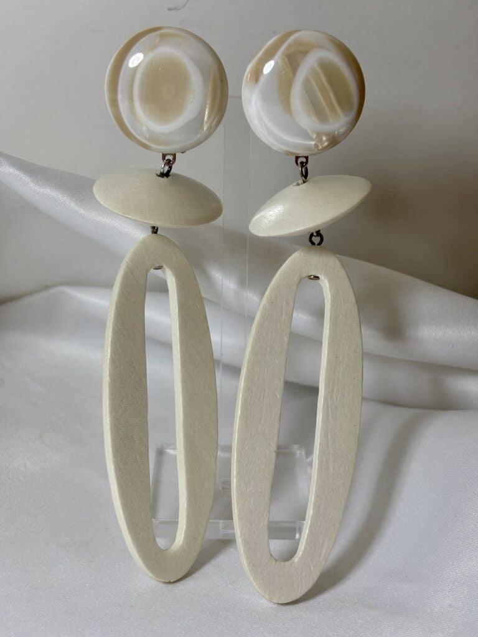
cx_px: 239
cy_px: 318
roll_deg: -2.1
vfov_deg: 36.8
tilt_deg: -20.1
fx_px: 957
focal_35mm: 52
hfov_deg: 28.0
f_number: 1.6
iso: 32
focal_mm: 5.96
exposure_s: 1/234
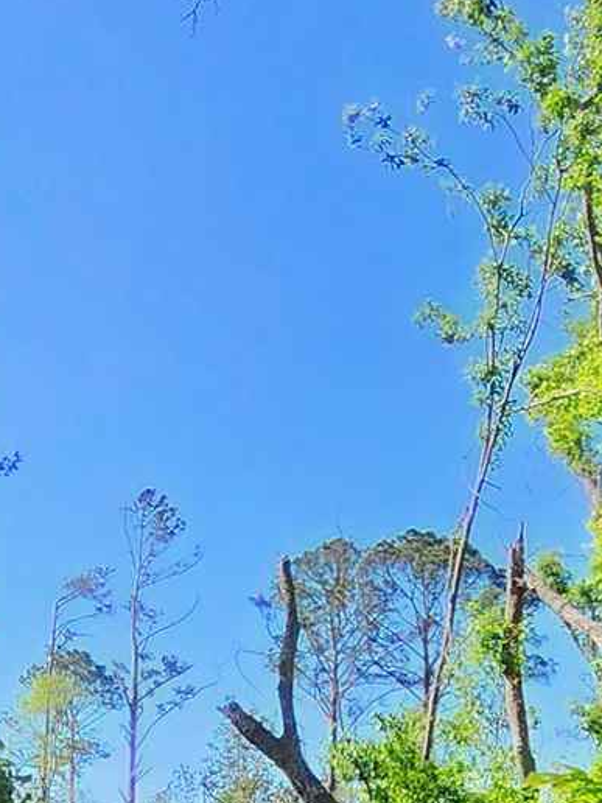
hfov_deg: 25.2
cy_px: 837
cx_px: 280
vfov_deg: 30.4
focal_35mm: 58
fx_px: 1345
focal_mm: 2.2
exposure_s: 1/833
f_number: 2.2
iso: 50
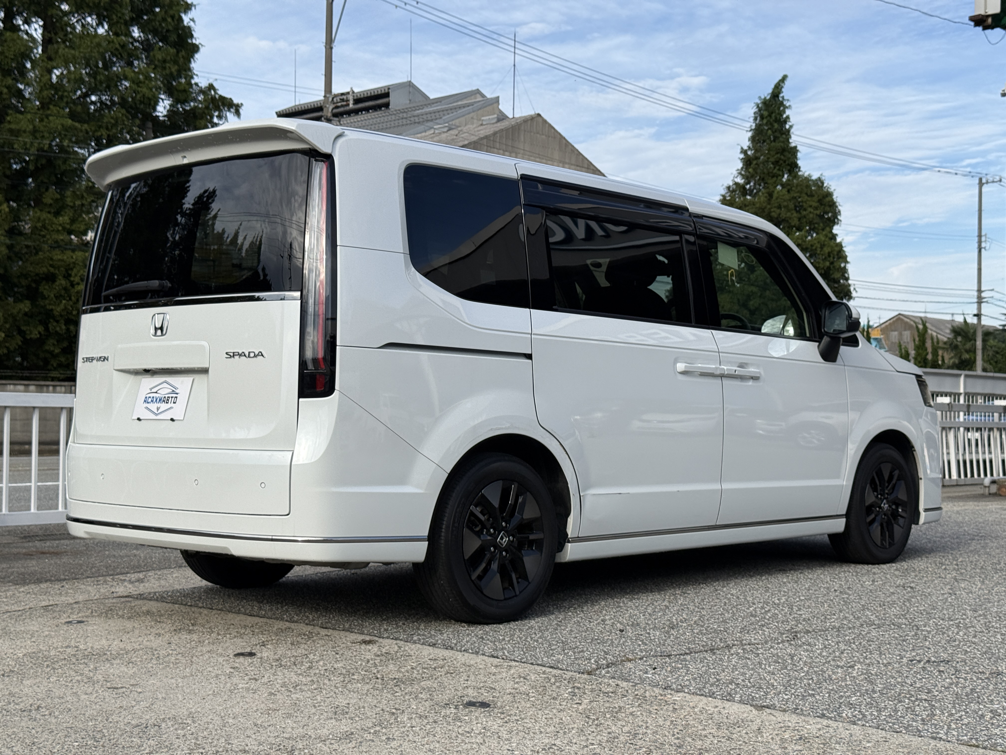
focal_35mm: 48
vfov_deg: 30.3
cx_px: 503
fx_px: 1395
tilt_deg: +2.0
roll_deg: -1.0
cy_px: 378
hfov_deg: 39.7
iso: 64
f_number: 1.78
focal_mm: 6.76
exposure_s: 1/2667
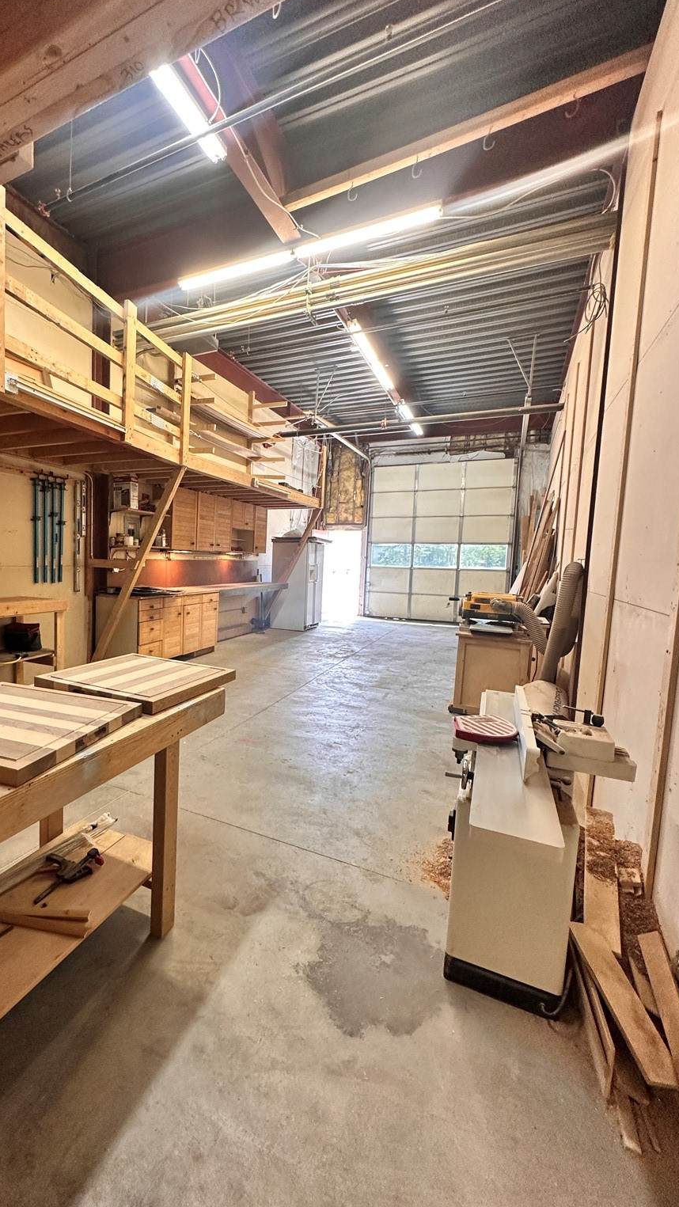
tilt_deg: -4.1
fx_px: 512
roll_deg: -2.8
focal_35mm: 16
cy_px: 600
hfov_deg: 65.2
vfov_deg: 99.4
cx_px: 221
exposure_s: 1/60
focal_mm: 2.22
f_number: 2.2
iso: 200
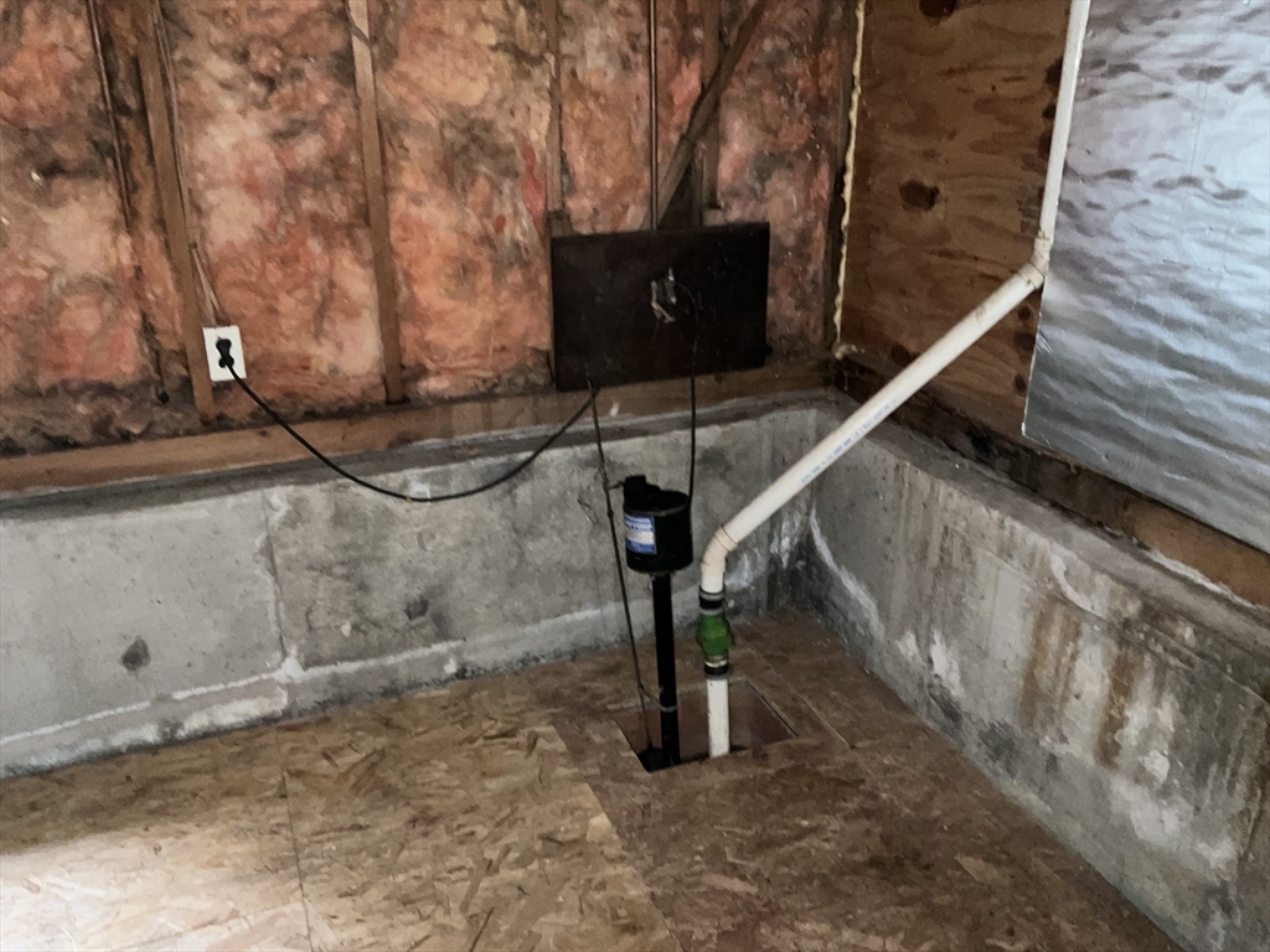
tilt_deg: -22.3
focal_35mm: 29
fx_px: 1064
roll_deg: -0.6
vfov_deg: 48.2
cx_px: 635
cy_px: 476
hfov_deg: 61.7
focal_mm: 3
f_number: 1.8
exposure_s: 1/19
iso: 125
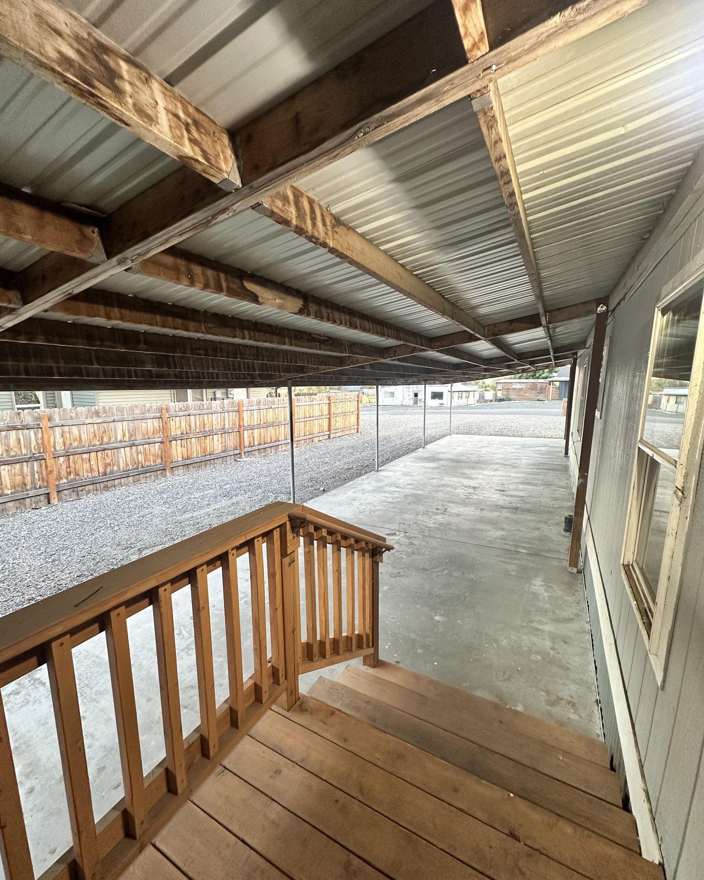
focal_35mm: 15
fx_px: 391
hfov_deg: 84.0
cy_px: 447
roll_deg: -0.7
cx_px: 352
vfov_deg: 96.8
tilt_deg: -8.9
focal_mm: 2.22
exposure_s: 1/60
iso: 200
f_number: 2.2
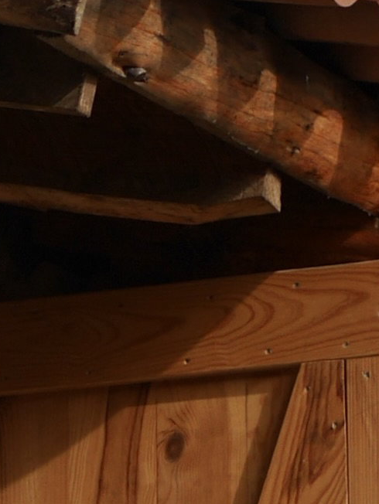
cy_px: 704
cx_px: -534
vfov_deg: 5.6
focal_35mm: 352
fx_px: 5132
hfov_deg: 4.1
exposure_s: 1/1000
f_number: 1.8
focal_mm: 25
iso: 200
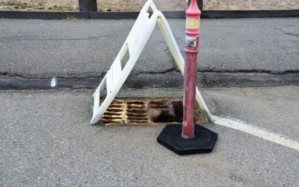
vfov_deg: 29.9
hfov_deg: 46.2
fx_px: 350
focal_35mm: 43
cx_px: 149
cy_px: 96
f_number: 7.1
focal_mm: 28
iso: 200
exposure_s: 1/200
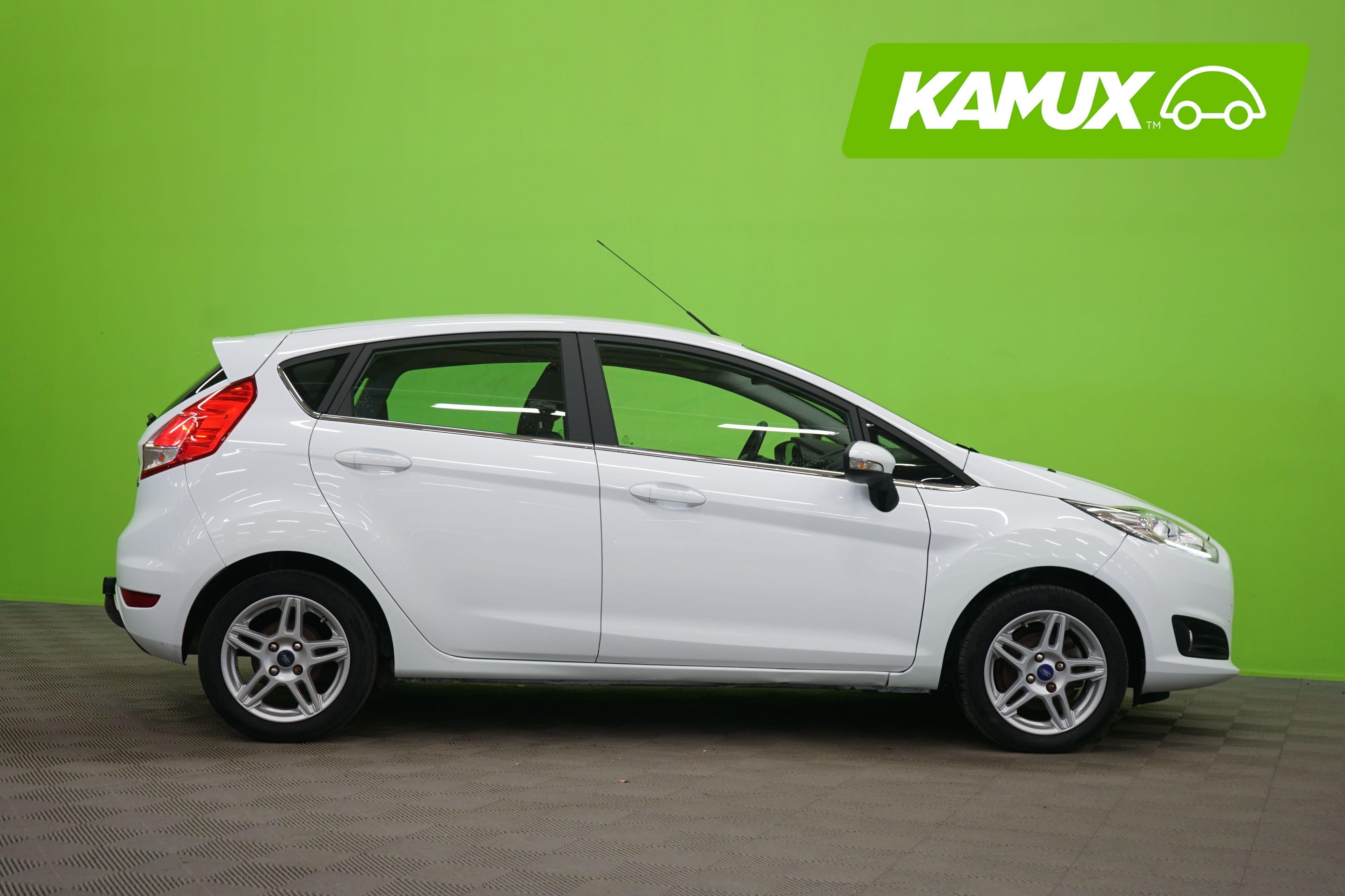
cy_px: 448
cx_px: 672
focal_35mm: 50
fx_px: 1868
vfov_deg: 27.0
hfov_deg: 39.6
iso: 400
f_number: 4.5
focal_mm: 50
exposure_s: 1/13
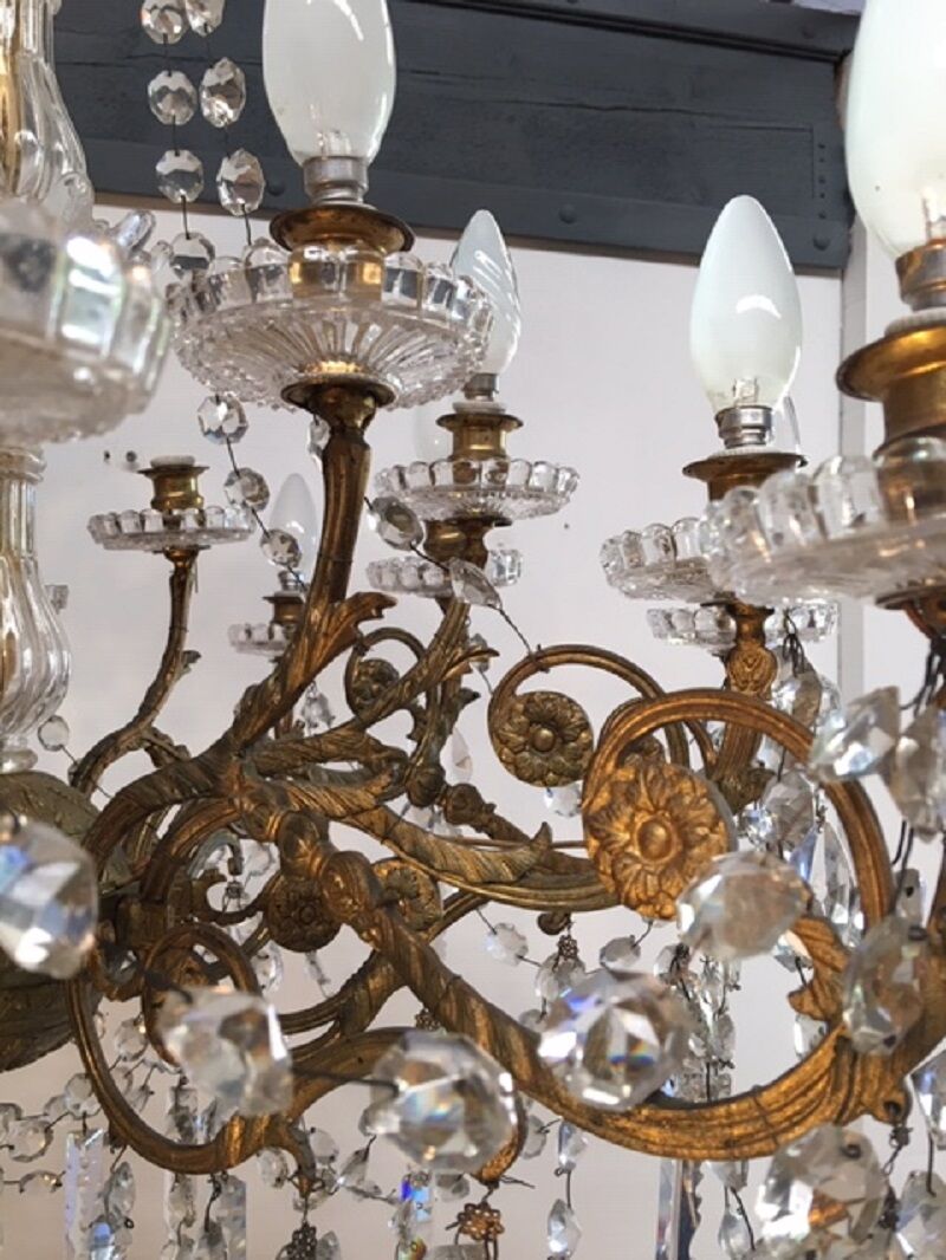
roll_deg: -2.1
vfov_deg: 61.6
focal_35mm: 29
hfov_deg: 48.2
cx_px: 473
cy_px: 630
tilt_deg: +2.2
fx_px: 1056
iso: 40
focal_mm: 4.15
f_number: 2.2
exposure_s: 1/33
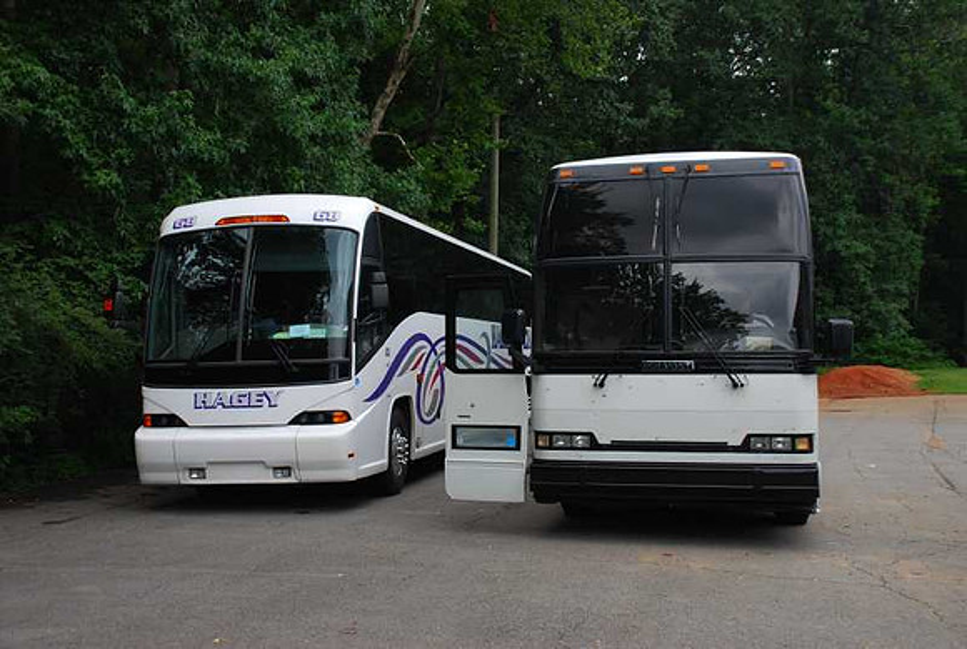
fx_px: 1130
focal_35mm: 42
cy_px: 324
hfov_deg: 46.3
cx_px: 484
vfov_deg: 32.0
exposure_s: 1/125
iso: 100
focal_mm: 28
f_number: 5.6
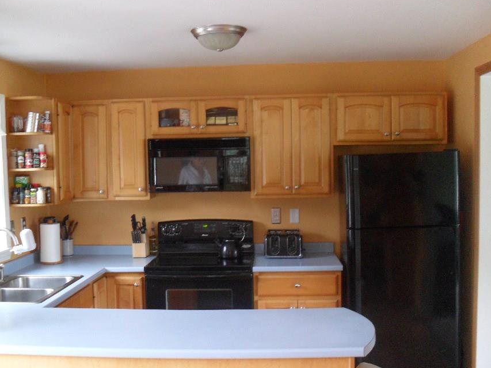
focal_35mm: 42
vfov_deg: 34.3
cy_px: 204
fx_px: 596
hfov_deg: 44.7
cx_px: 221
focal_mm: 6.3
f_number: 3
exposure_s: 1/15
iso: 200
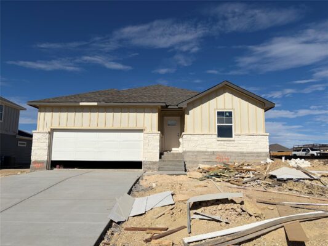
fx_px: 246
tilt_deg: +8.8
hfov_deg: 67.3
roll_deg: -0.6
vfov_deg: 53.1
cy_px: 123
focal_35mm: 26
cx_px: 164
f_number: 1.6
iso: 50
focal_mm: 5.96
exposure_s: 1/11905
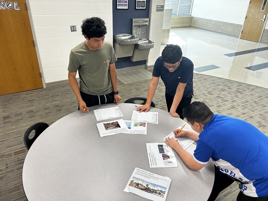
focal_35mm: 26
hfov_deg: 67.3
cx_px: 134
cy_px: 100
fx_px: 201
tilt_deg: -28.2
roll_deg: -1.9
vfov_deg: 53.1
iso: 100
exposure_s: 1/120
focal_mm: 5.7
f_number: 1.5
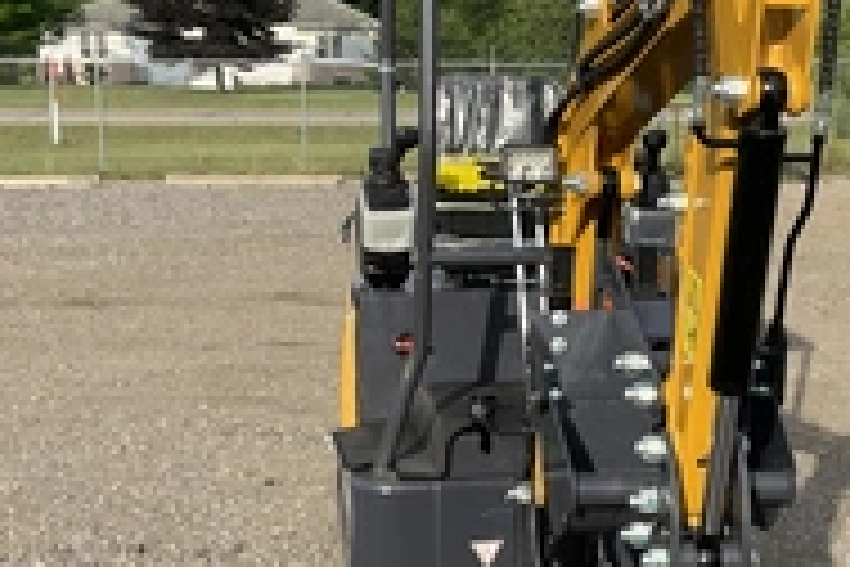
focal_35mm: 64
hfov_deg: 31.2
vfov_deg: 21.2
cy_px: 284
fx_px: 1511
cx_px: 567
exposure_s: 1/1195
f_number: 1.8
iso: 25
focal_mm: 3
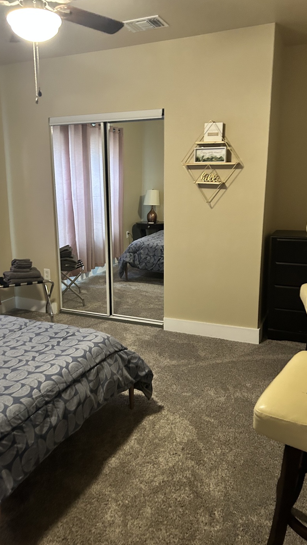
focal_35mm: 29
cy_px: 268
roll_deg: -1.6
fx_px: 420
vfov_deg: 66.1
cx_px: 146
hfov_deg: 40.2
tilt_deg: -9.6
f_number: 1.5
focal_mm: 5.7
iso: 500
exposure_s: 1/30
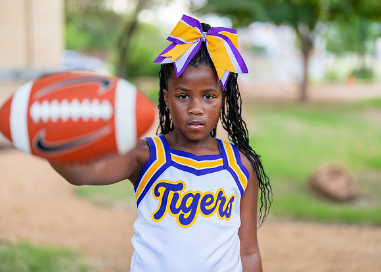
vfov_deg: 26.4
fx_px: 579
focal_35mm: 54
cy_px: 136
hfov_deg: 36.4
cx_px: 190
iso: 125
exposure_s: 1/400
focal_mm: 50
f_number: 1.2
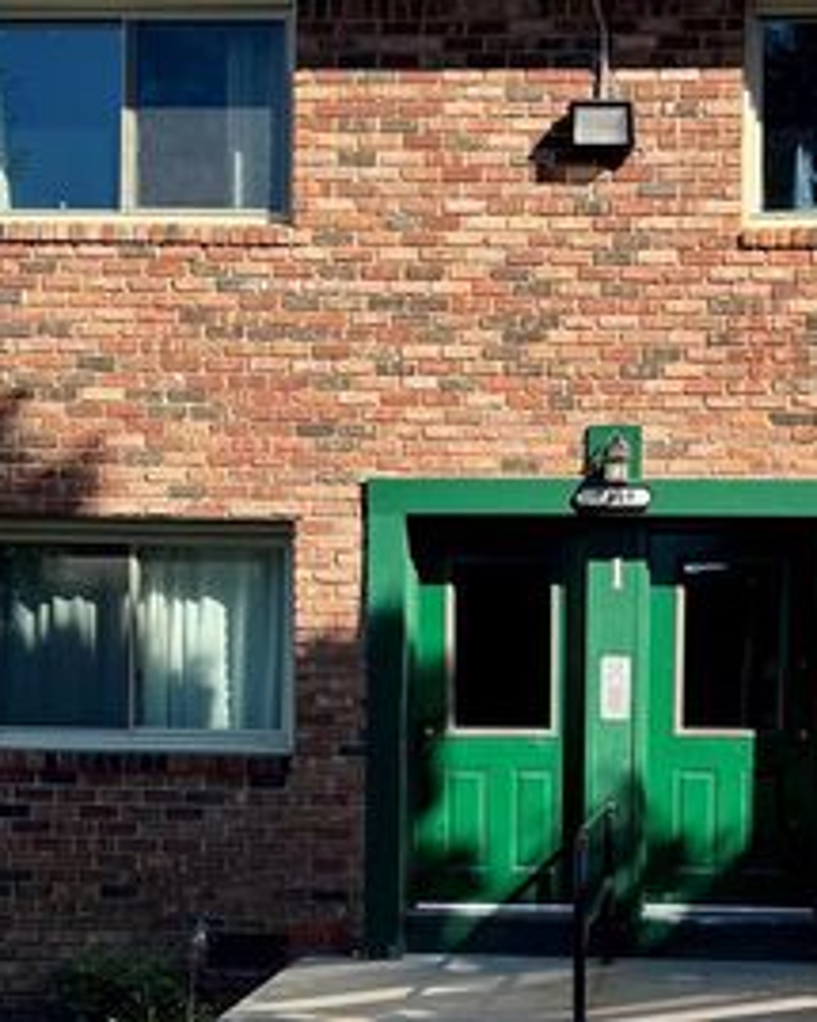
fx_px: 1754
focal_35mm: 58
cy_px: 720
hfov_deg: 25.9
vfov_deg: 32.1
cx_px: 627
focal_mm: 6.76
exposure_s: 1/1980
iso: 80
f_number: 1.78
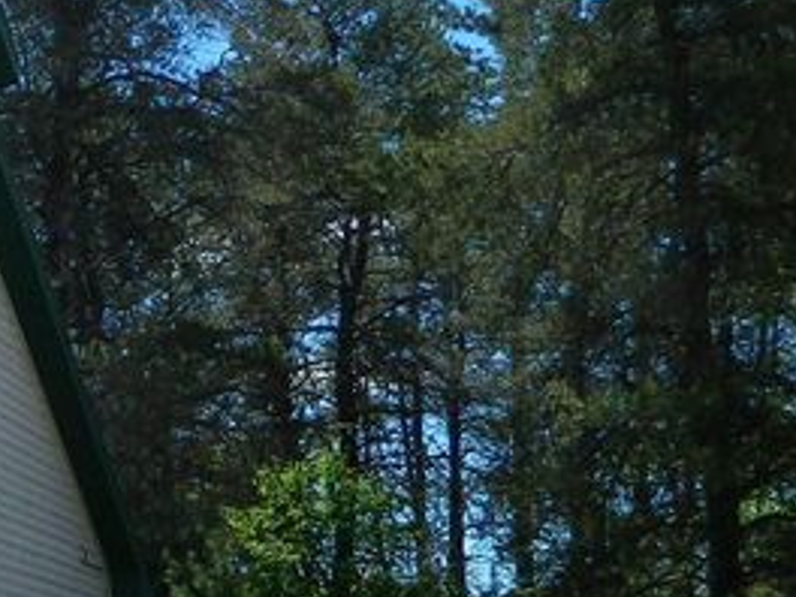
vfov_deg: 14.7
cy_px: 733
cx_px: -645
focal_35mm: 97
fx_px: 2231
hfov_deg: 16.7
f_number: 3.1
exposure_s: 1/800
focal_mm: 4.5
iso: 80
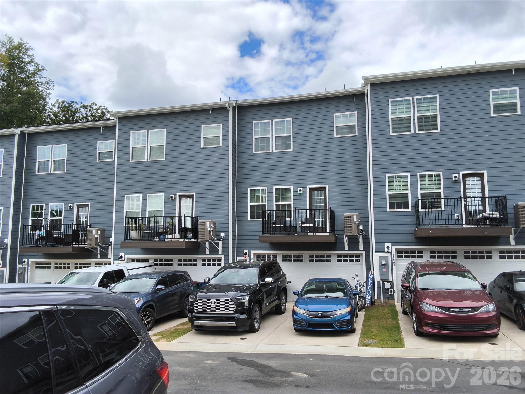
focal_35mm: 27
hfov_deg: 65.3
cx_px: 262
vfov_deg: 51.4
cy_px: 197
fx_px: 409
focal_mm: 2.87
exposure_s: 1/1471
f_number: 2
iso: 32
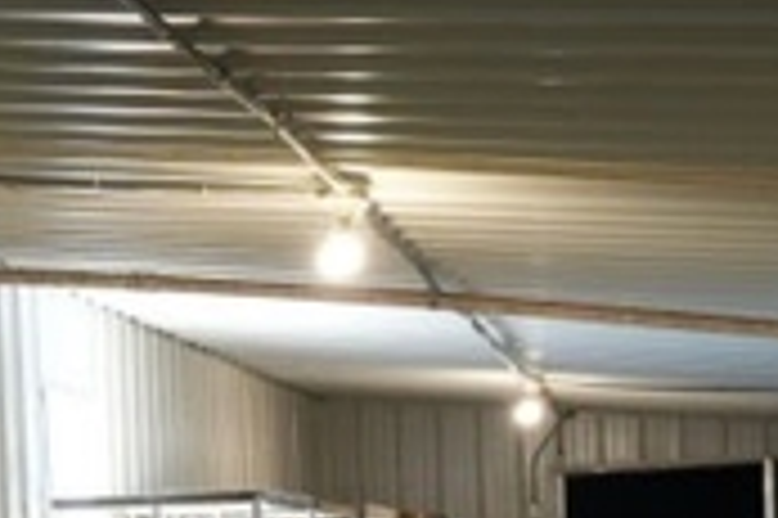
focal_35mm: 111
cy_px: 815
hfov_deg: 18.3
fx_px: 2397
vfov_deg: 11.7
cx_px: 202
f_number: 7.1
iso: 2500
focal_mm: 32
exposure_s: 1/40
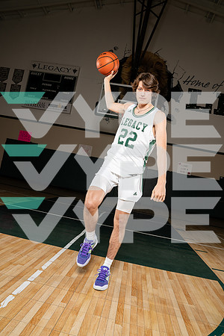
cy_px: 168
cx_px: 112
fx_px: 243
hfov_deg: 49.6
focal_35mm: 26
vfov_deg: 69.4
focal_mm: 26
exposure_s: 1/250
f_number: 6.3
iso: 320
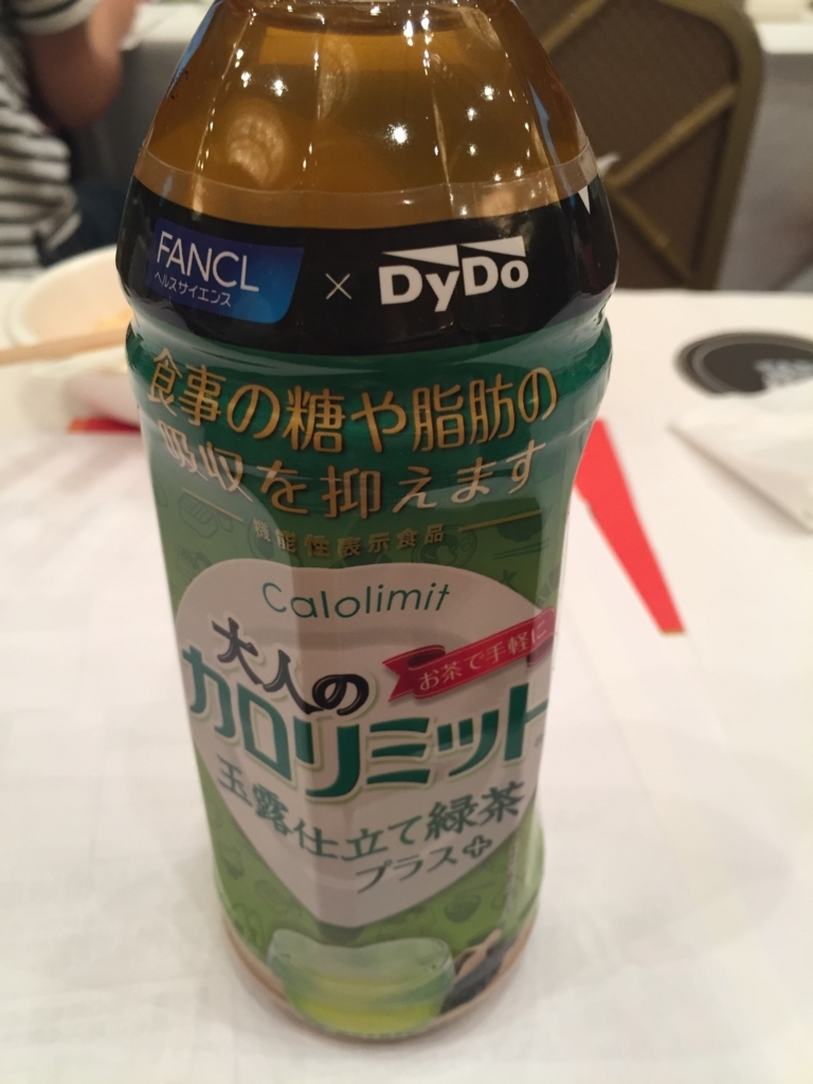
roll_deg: +0.5
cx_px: 406
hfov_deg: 48.2
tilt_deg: -34.2
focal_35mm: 29
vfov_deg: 61.7
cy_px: 542
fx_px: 908
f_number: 2.2
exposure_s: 1/30
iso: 100
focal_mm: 4.15
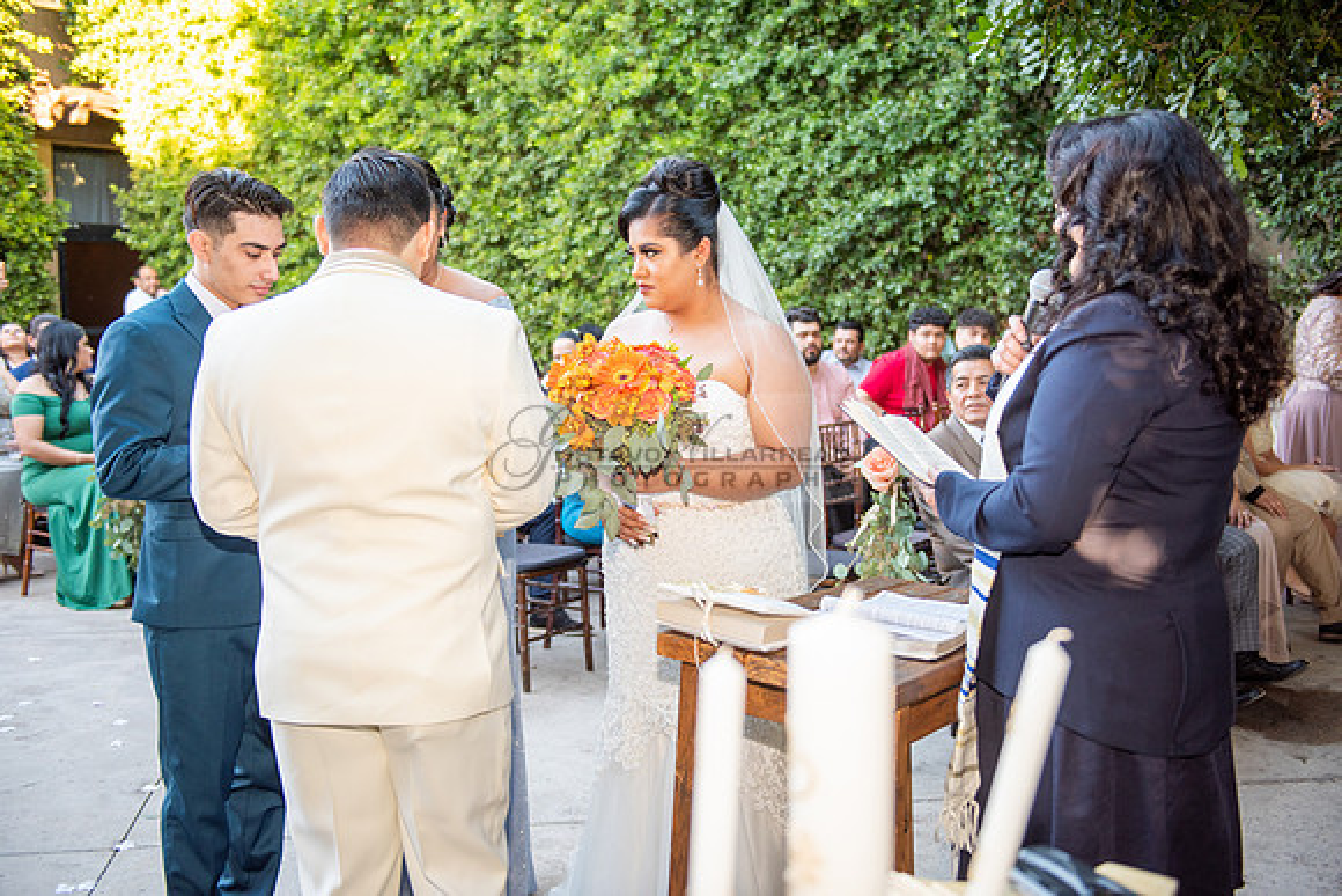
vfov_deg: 35.1
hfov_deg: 50.7
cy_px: 448
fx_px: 1417
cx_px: 671
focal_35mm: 38
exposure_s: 1/250
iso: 500
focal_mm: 38
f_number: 3.2
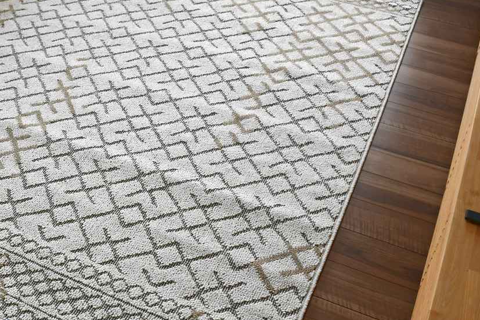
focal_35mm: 49
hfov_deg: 38.9
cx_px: 101
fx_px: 653
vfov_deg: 27.5
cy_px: 144
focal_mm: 18
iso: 400
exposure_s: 1/250
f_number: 3.5
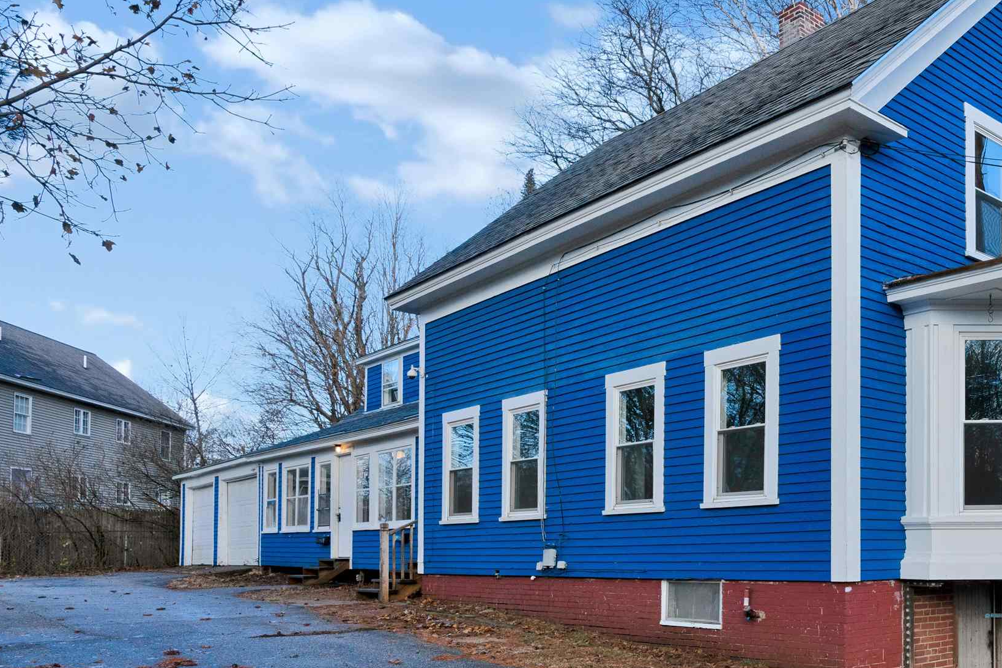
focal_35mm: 30
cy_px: 292
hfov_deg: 57.4
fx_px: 835
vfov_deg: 43.5
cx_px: 799
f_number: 8
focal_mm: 16
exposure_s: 1/750
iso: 800
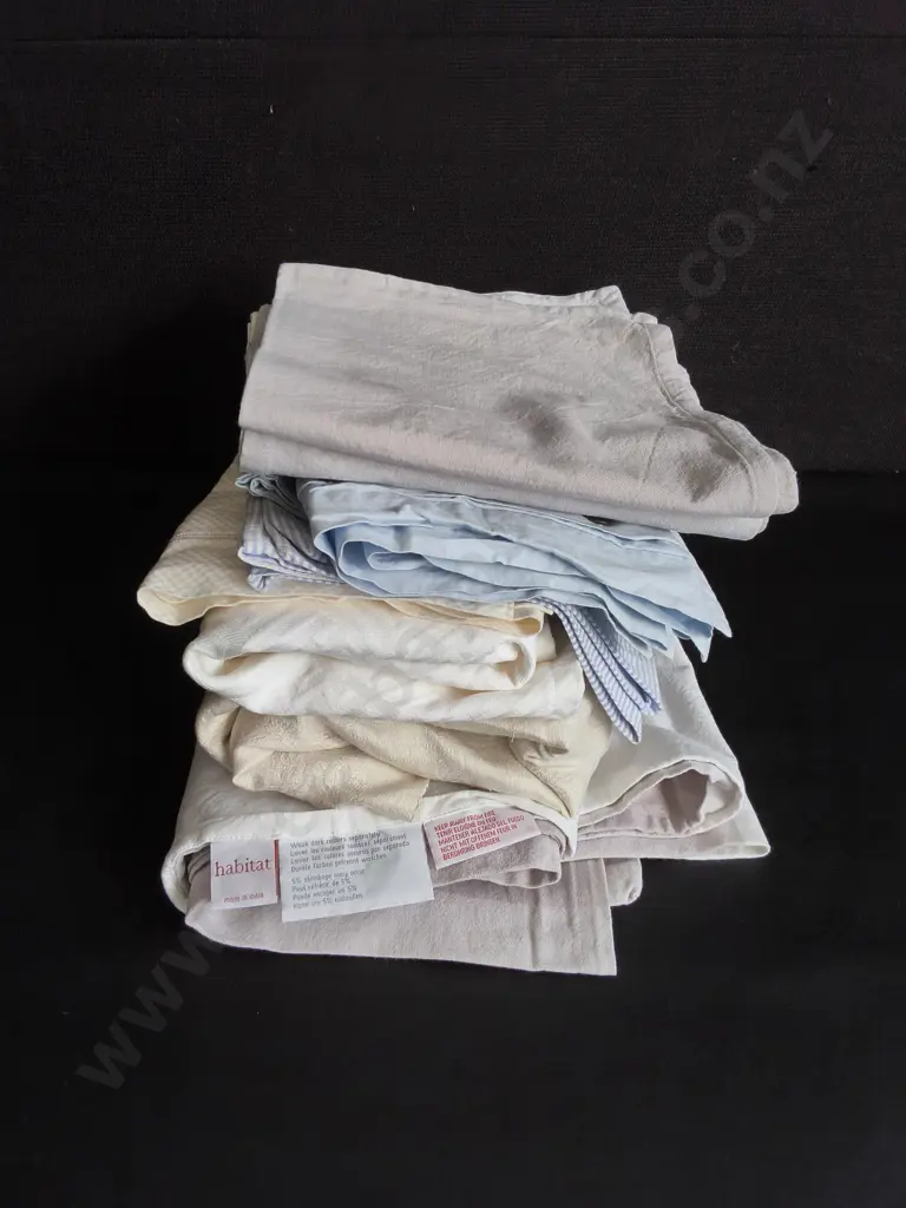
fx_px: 942
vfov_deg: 65.3
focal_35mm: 27
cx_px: 453
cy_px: 604
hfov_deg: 51.4
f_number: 2
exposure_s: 1/144
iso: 32
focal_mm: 2.87
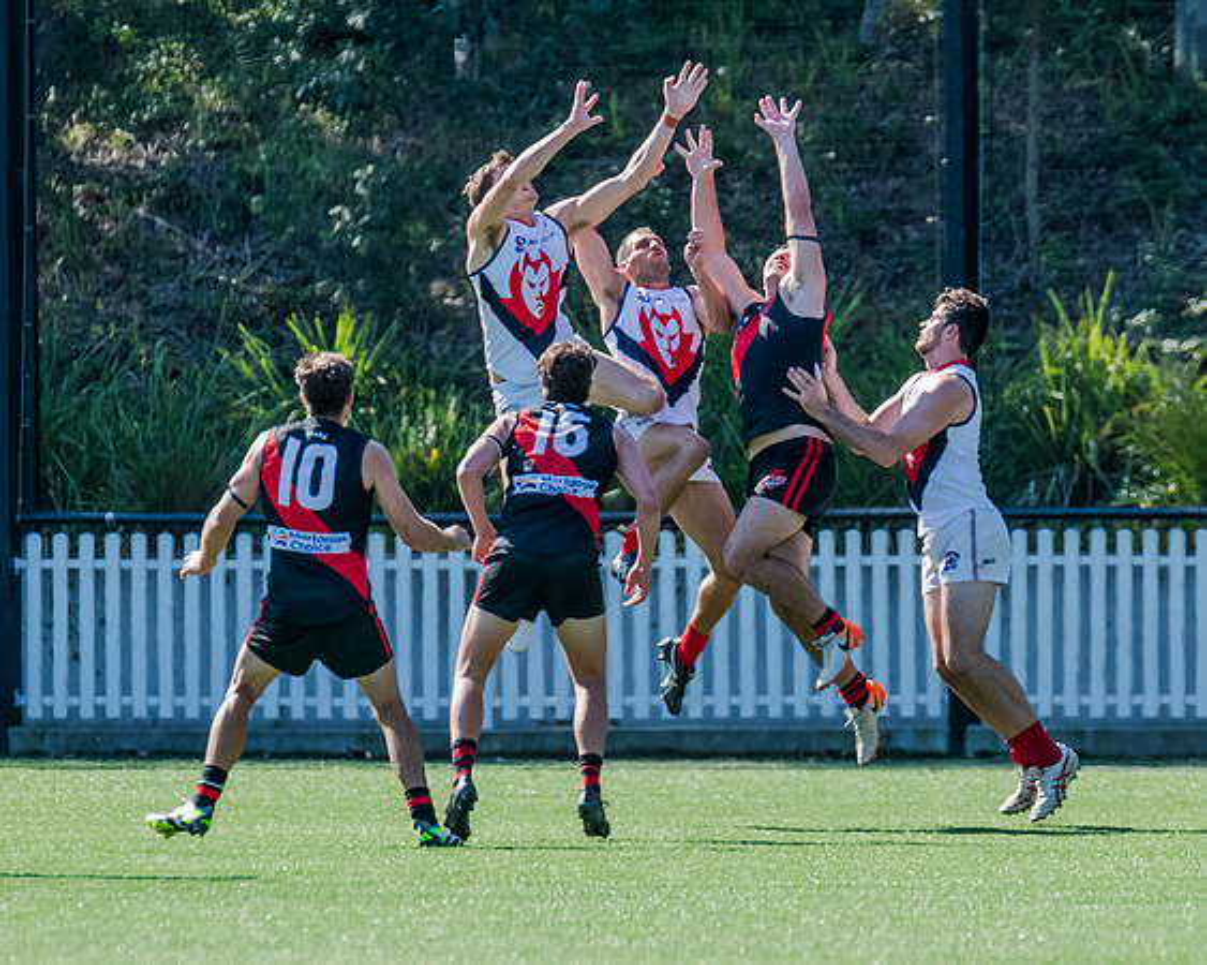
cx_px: 721
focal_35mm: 713
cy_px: 509
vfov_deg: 2.2
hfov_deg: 2.7
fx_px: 25472
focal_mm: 420
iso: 800
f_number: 7.1
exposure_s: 1/1600
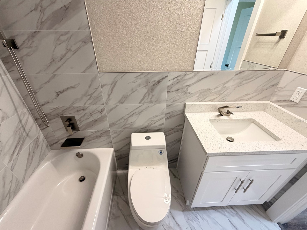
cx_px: 149
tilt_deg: -32.4
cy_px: 121
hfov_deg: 98.1
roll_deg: +0.5
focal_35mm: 15
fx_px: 133
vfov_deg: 81.7
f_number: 2.2
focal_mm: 2.22
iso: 250
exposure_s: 1/60
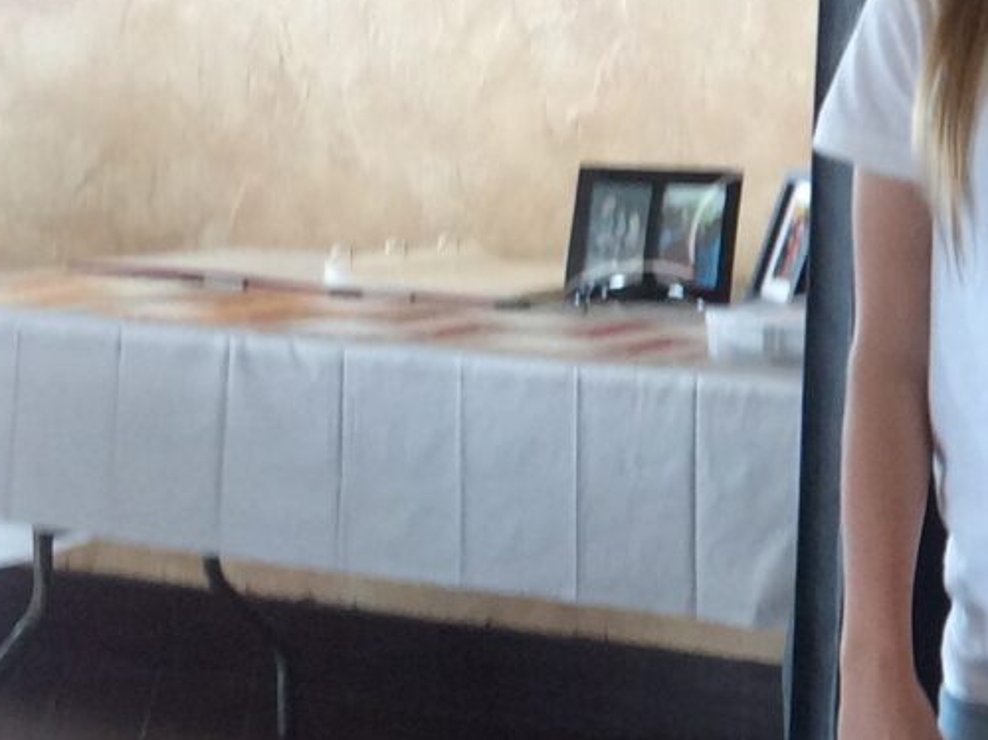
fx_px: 3396
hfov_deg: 14.7
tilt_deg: -8.4
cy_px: 429
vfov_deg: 12.4
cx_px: 1719
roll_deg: -0.8
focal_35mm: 119
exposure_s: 1/30
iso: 80
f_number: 2.2
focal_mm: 4.15
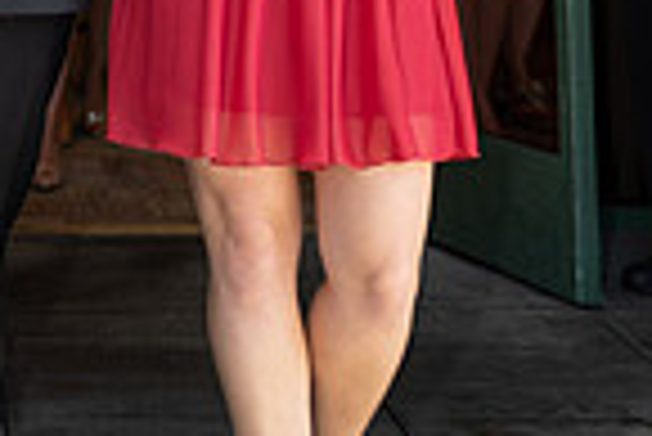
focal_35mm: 143
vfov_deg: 9.0
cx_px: 45
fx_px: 2592
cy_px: -458
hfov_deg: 14.2
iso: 100
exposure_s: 1/160
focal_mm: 46
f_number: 2.8
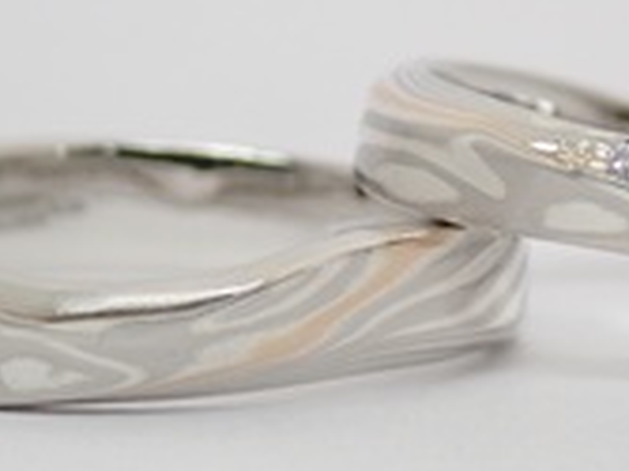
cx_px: 418
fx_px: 3777
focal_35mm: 208
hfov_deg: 9.5
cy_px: 236
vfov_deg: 7.1
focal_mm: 13.65
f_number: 4.1
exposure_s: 1/100
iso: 200
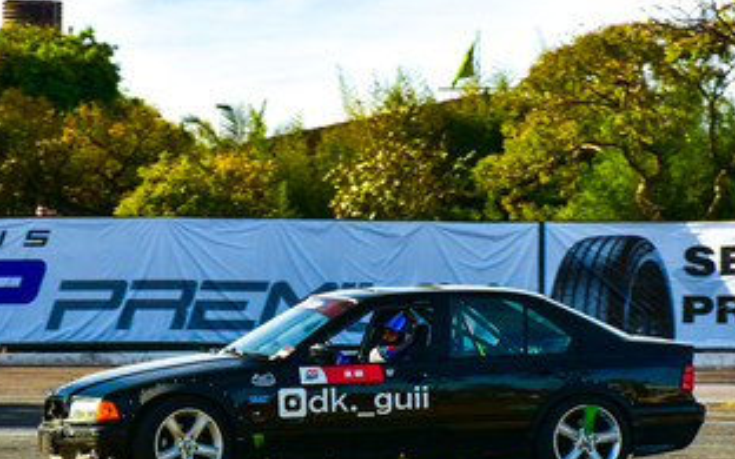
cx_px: 309
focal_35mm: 196
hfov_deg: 10.7
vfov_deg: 6.7
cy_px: 272
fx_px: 3926
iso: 160
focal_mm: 80
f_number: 10
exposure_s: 1/160
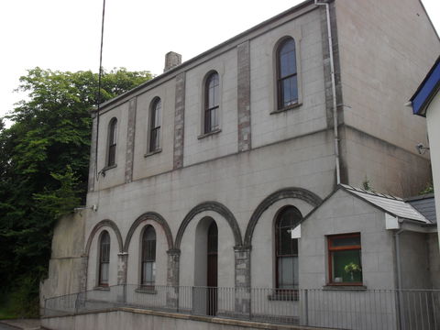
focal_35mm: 35
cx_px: 220
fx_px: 445
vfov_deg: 40.7
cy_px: 165
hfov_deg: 52.6
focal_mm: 6.3
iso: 100
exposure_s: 1/90
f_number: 8.4
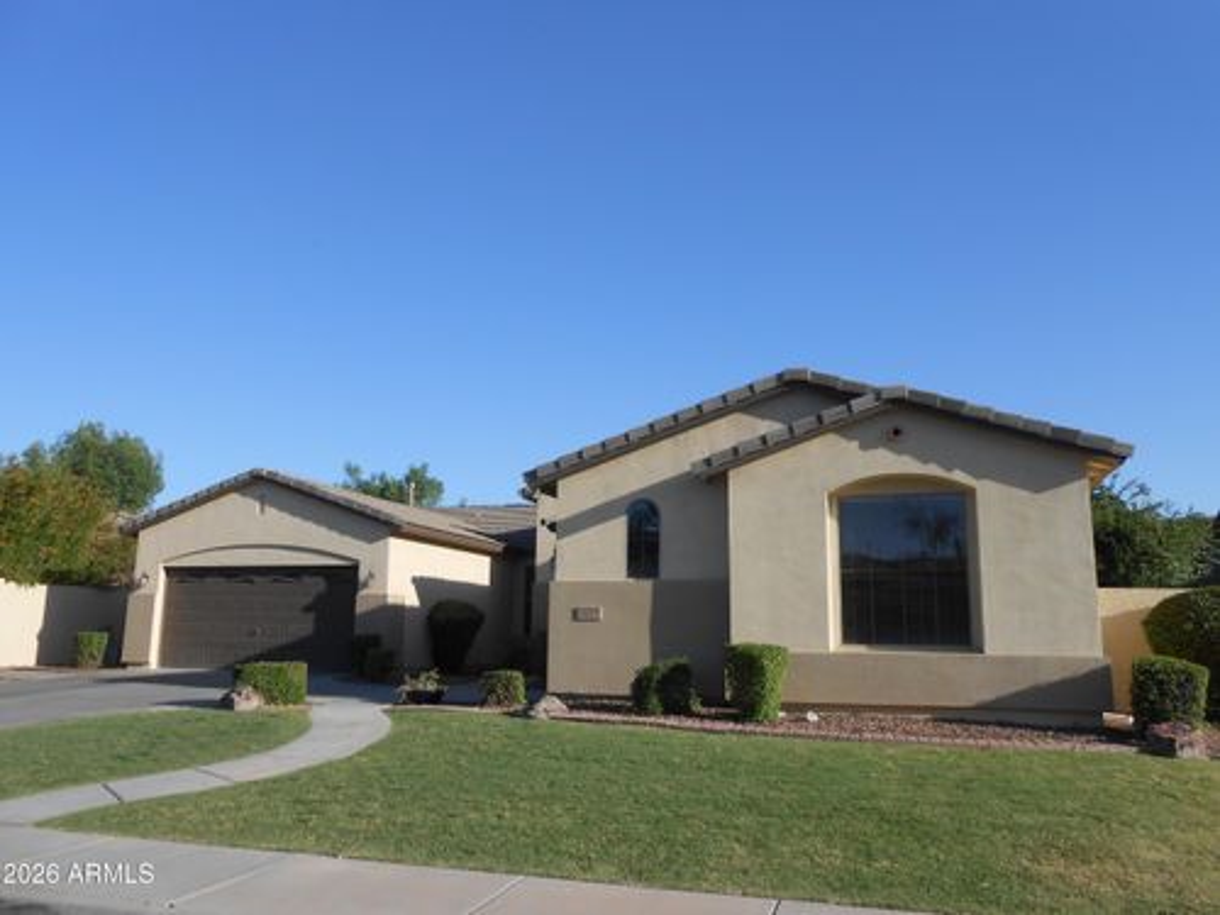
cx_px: 610
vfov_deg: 53.1
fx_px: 916
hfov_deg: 67.3
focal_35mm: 26
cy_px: 458
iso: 80
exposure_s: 1/800
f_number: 3.5
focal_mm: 4.6
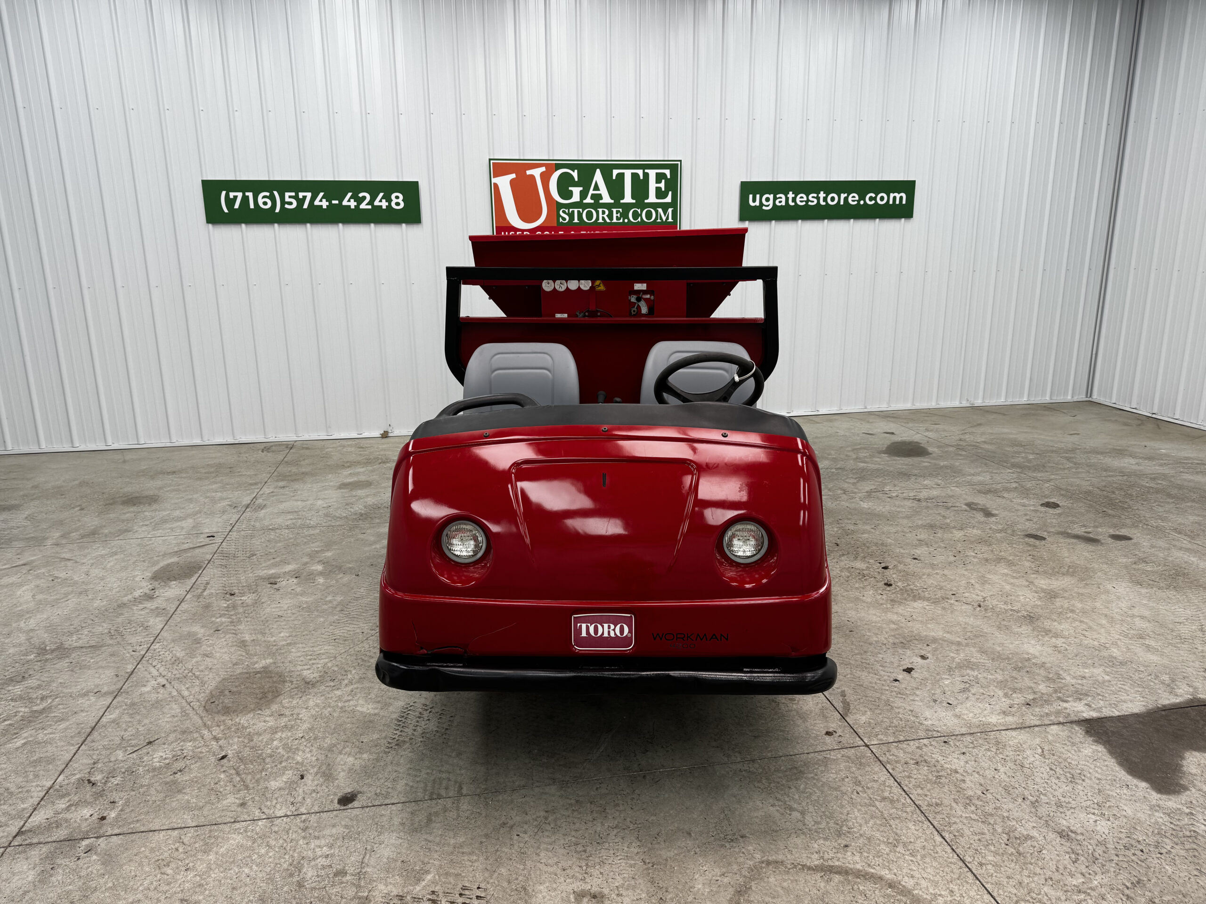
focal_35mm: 24
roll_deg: +0.1
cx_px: 603
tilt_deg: -15.0
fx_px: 836
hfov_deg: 71.6
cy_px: 452
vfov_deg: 56.8
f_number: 1.78
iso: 64
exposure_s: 1/120
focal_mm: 6.76
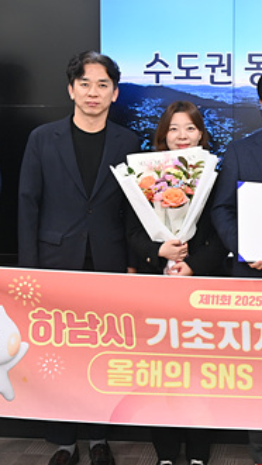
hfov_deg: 17.8
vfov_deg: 32.2
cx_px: 299
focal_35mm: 65
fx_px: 802
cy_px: 178
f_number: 5.6
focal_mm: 32
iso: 800
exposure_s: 1/60
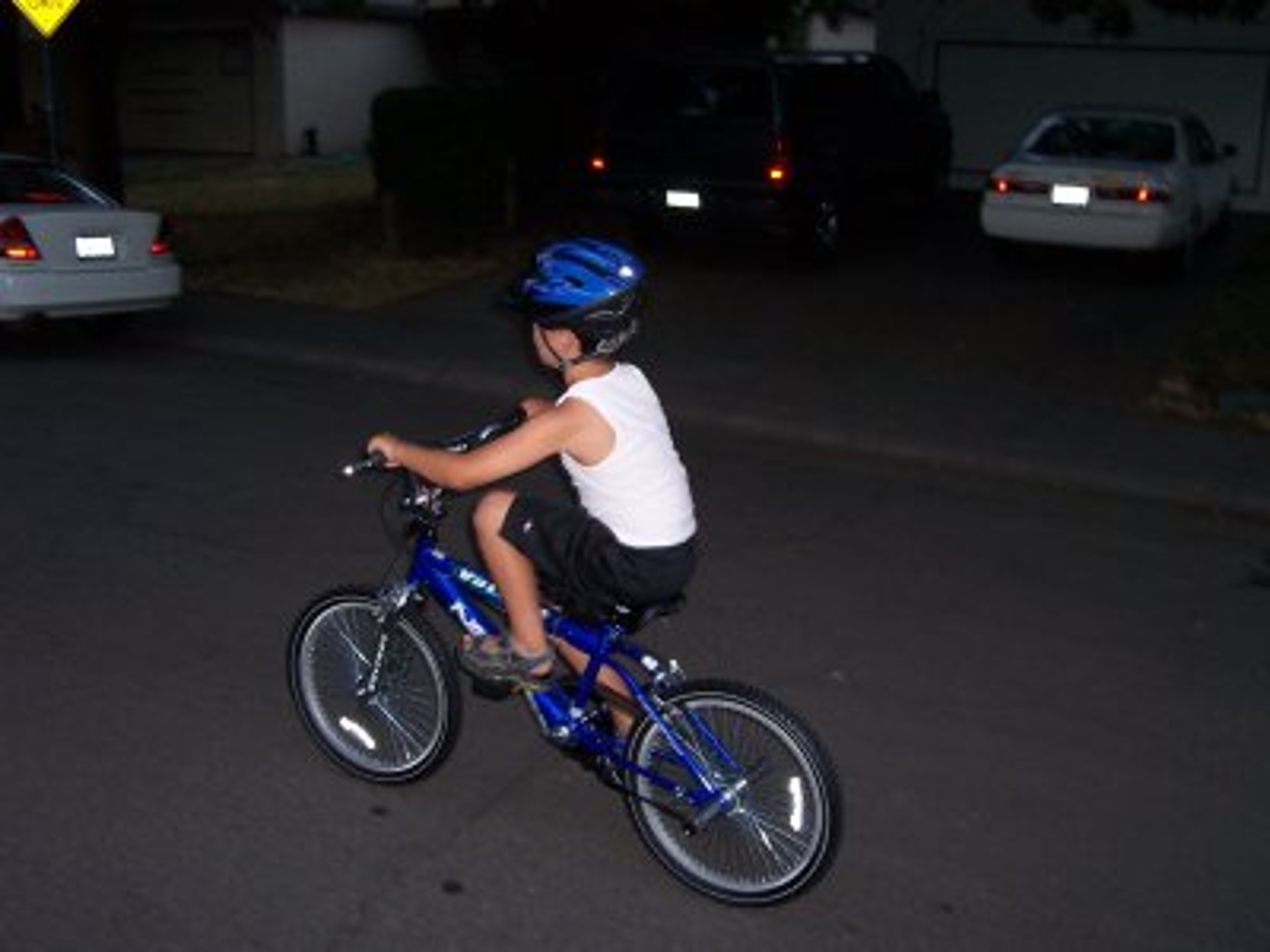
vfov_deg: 38.7
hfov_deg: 50.1
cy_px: 476
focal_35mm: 37
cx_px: 635
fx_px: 1357
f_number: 2.8
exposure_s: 1/60
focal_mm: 5.6
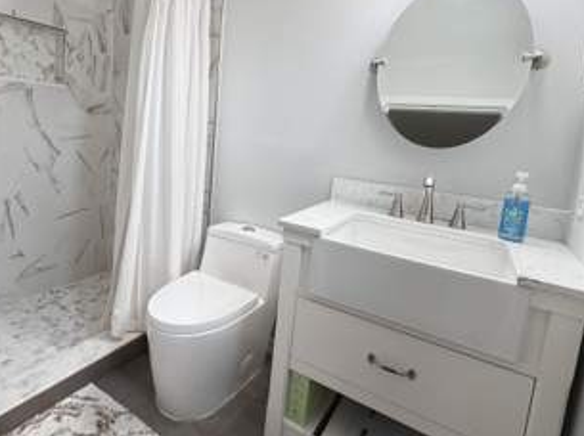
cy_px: 169
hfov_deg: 75.2
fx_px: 371
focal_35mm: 22
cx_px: 222
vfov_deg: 60.3
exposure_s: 1/60
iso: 200
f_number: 2.2
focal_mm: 2.22
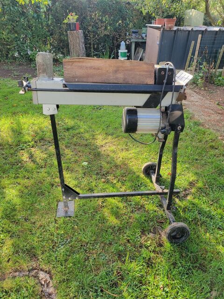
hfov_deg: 53.1
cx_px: 112
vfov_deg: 67.3
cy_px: 150
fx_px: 224
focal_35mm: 26
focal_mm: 5.4
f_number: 1.8
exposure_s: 1/151
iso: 40
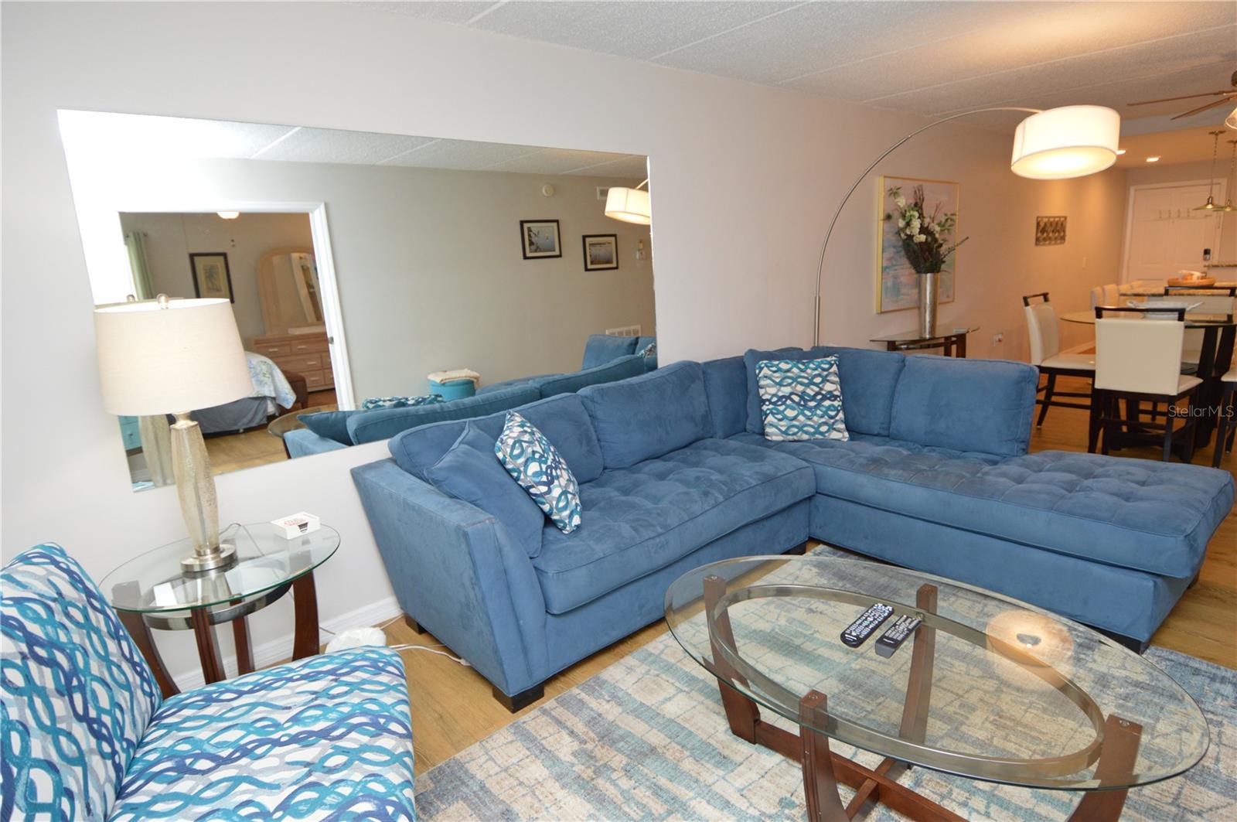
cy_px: 411
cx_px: 618
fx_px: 618
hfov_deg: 90.1
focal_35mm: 18
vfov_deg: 67.3
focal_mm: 12
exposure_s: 1/60
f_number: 4
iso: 640
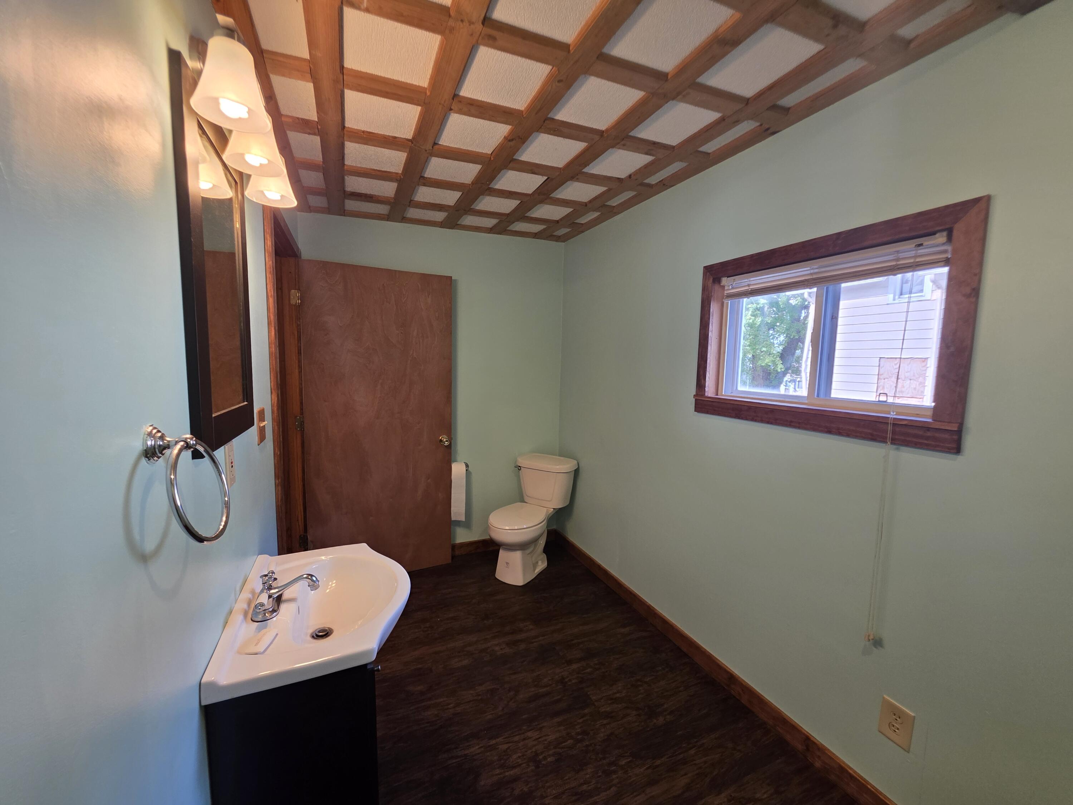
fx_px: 403
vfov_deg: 89.9
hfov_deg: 106.2
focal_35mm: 13
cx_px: 536
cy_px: 402
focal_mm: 2.2
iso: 125
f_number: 1.9
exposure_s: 1/120
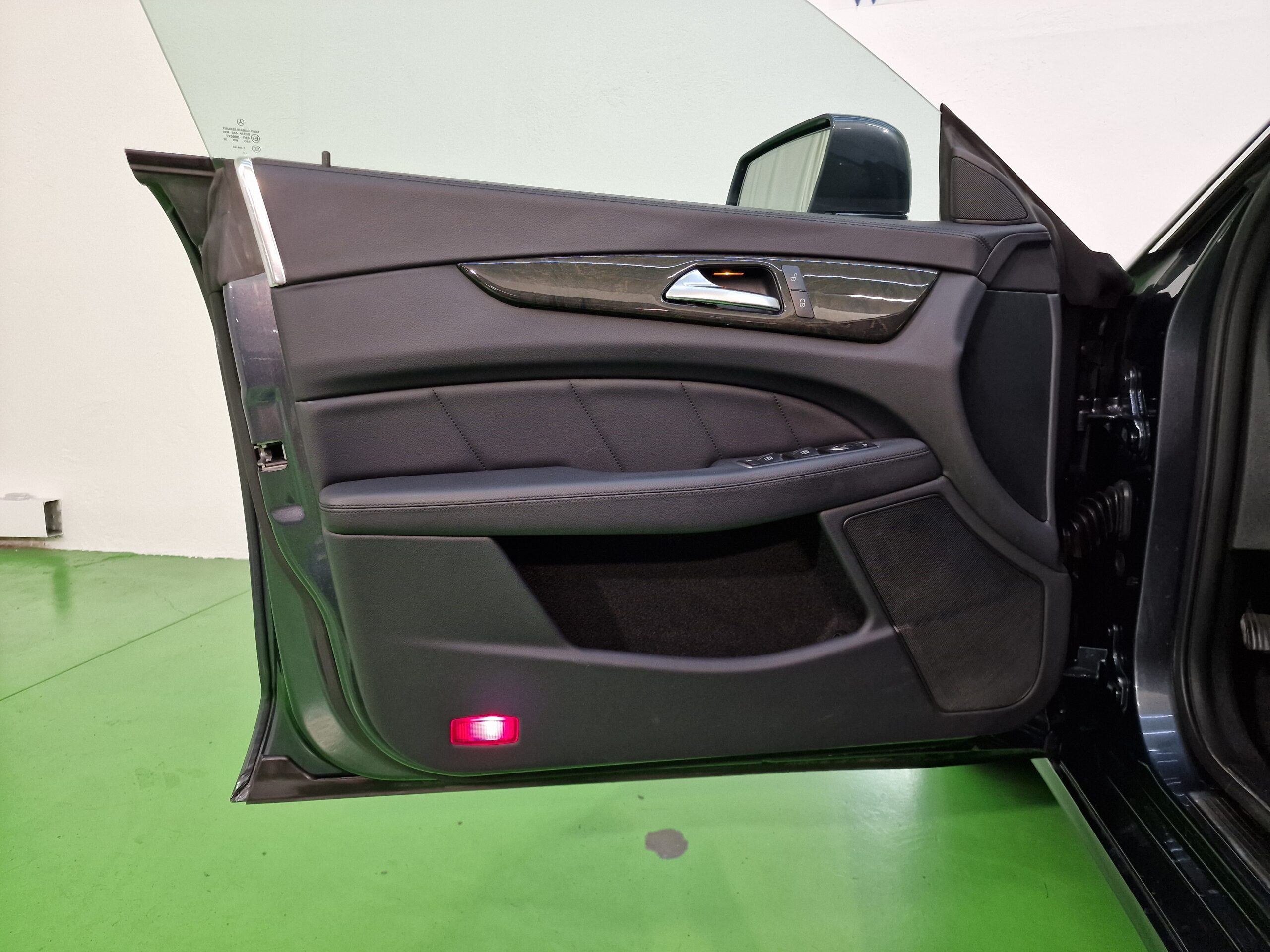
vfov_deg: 58.9
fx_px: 844
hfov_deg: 73.9
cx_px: 635
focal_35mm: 23
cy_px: 476
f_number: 1.8
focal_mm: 6.4
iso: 200
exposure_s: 1/100
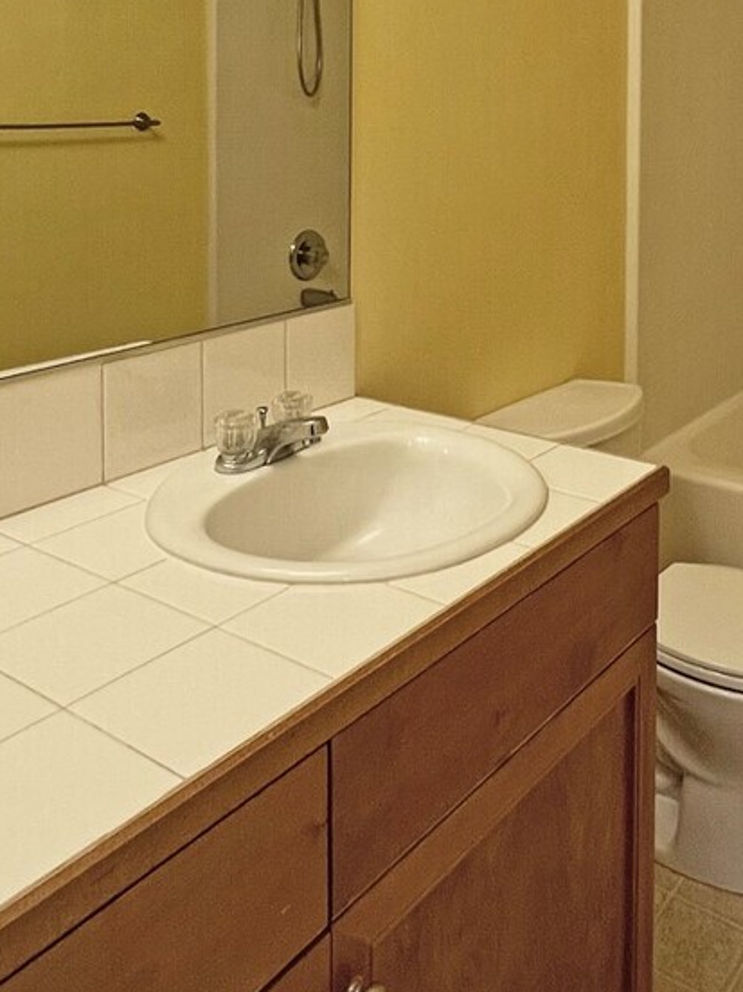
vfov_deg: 49.3
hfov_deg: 41.2
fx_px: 973
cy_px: 137
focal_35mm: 34
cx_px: 506
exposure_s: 1/120
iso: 200
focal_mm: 1.57
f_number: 1.8
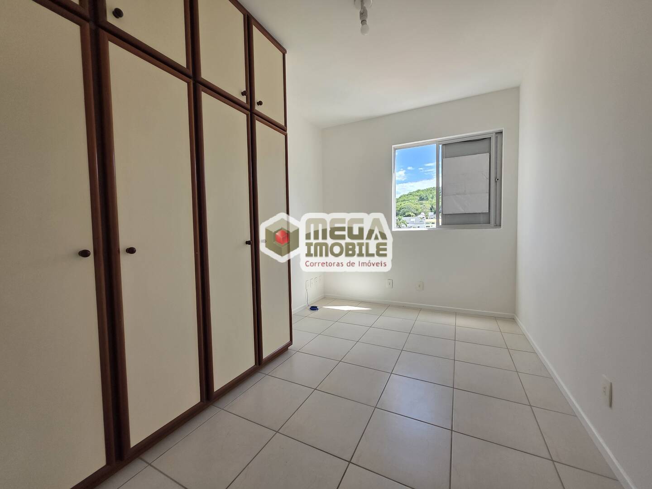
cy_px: 244
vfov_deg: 89.9
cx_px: 326
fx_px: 245
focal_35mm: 13
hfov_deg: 106.2
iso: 64
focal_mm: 2.2
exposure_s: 1/359
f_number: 1.9
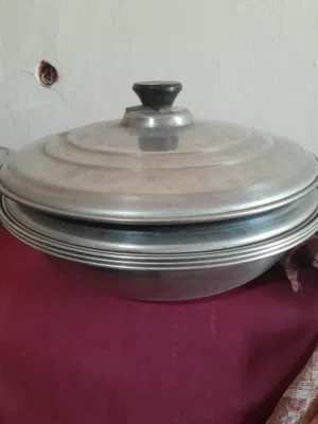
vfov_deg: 67.3
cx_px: 159
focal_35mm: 26
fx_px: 318
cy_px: 212
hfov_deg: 53.1
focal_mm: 3.98
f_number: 1.8
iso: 400
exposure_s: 1/40
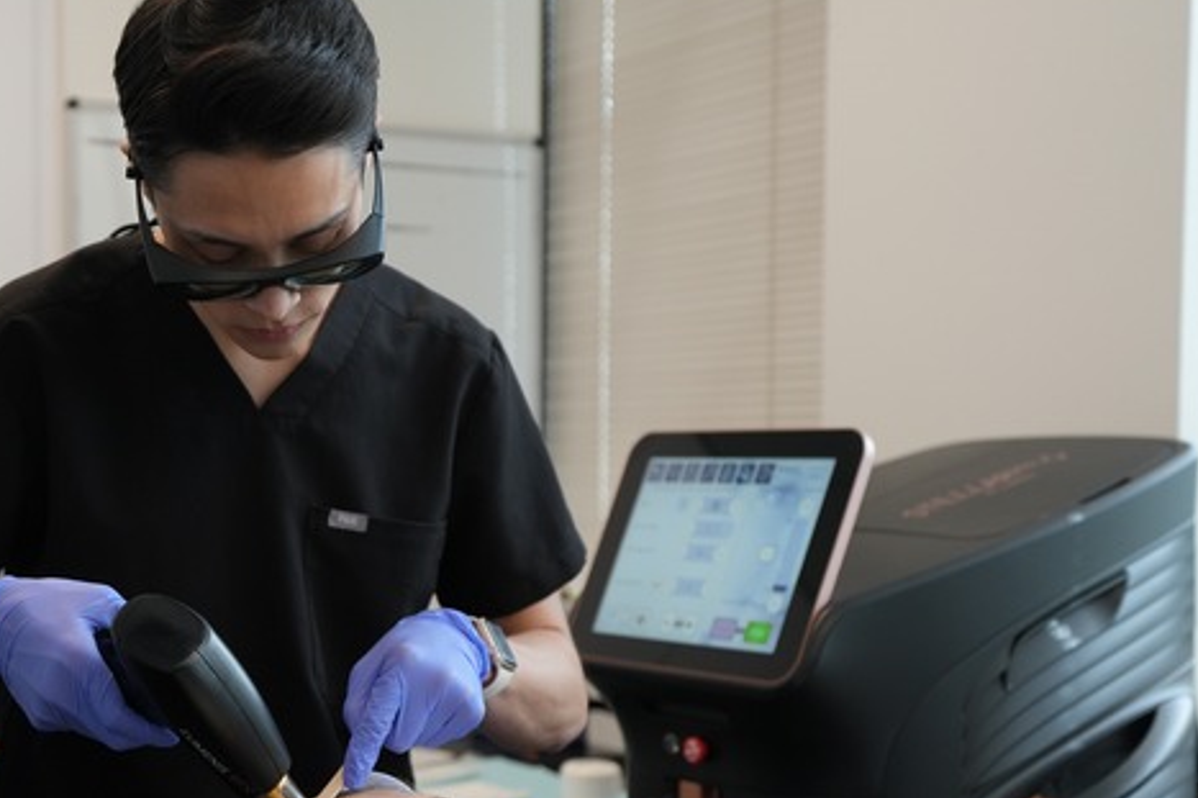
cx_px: 251
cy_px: 525
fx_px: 1996
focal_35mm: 60
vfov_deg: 22.5
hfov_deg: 32.6
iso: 400
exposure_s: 1/125
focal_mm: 35
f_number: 2.8
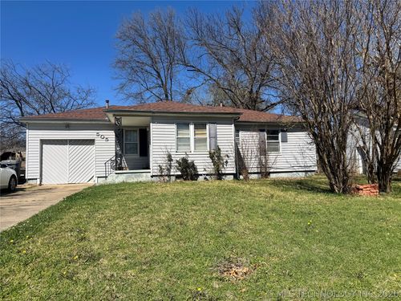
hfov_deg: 71.6
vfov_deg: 56.8
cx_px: 200
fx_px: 278
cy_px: 150
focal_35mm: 24
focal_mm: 6.76
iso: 80
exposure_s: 1/6410
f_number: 1.78
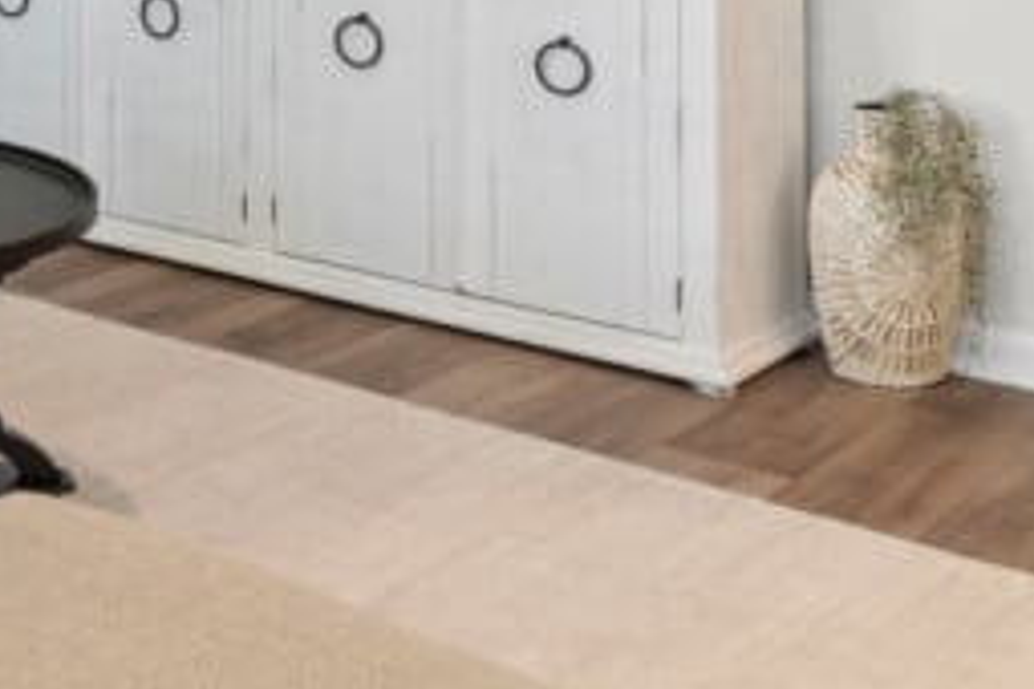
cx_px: -191
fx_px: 1924
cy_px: -393
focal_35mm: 67
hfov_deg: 26.8
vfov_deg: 17.8
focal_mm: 10
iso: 100
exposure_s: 1/3
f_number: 4.5
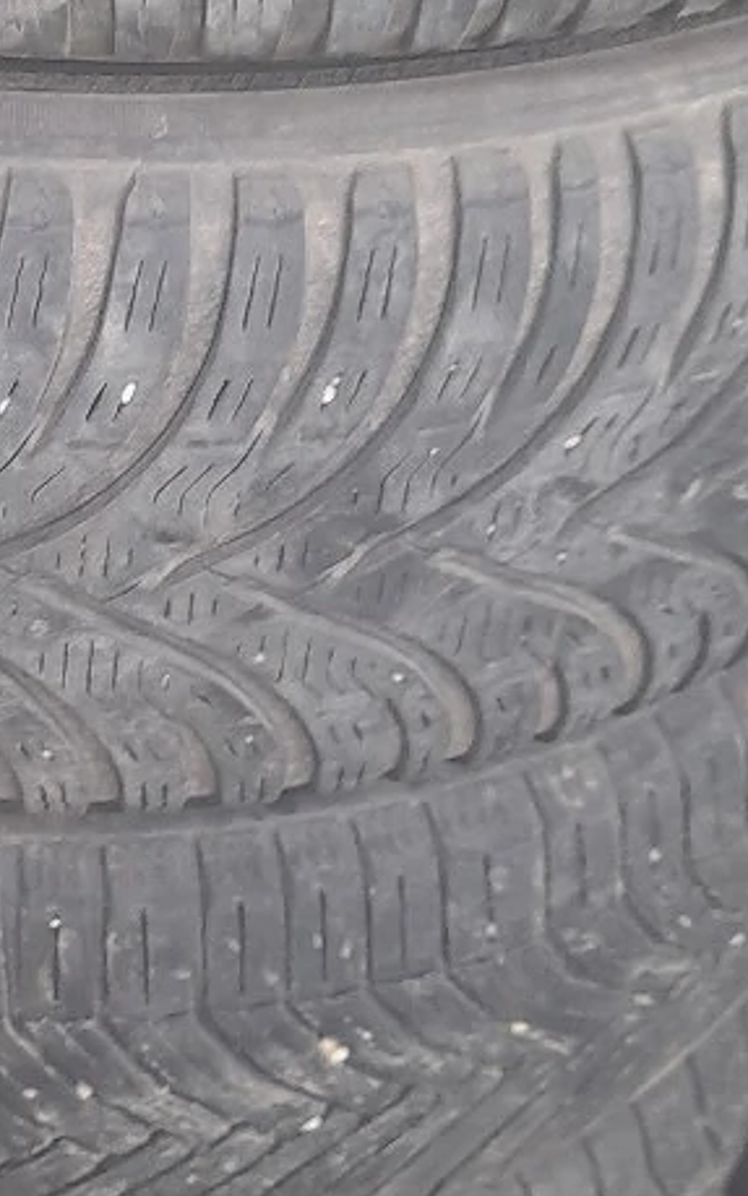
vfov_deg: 26.7
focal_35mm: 77
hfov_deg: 16.6
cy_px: 476
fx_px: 2511
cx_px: -8
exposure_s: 1/50
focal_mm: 4.6
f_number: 2
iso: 80
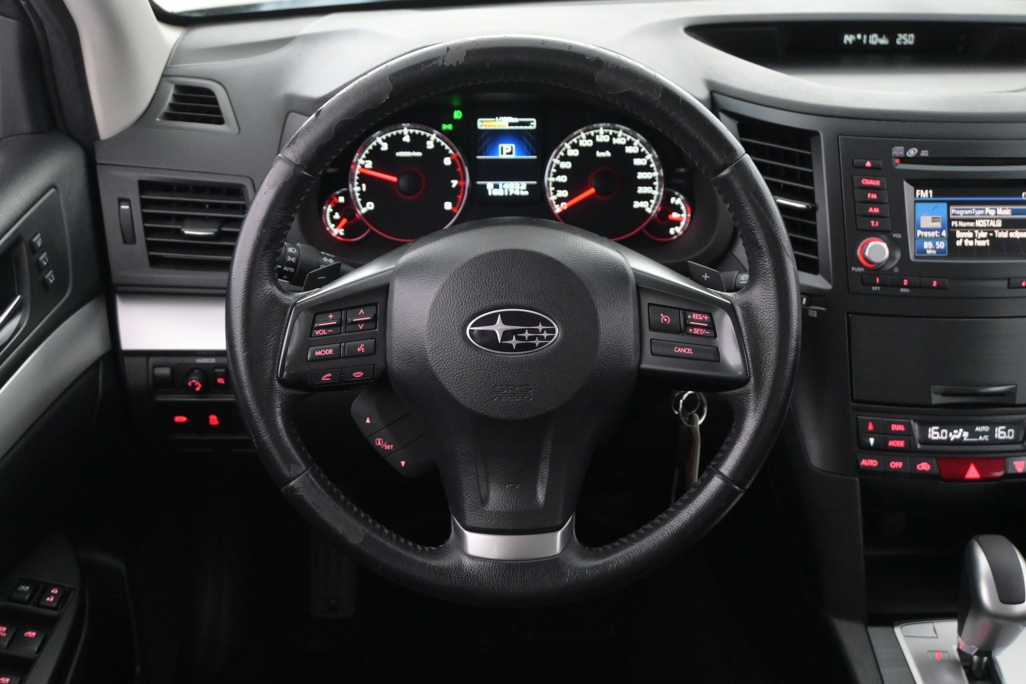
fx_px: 1176
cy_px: 342
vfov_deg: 32.4
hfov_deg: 47.2
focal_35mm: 41
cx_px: 513
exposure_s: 1/40
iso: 4500
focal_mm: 27.5
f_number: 4.5
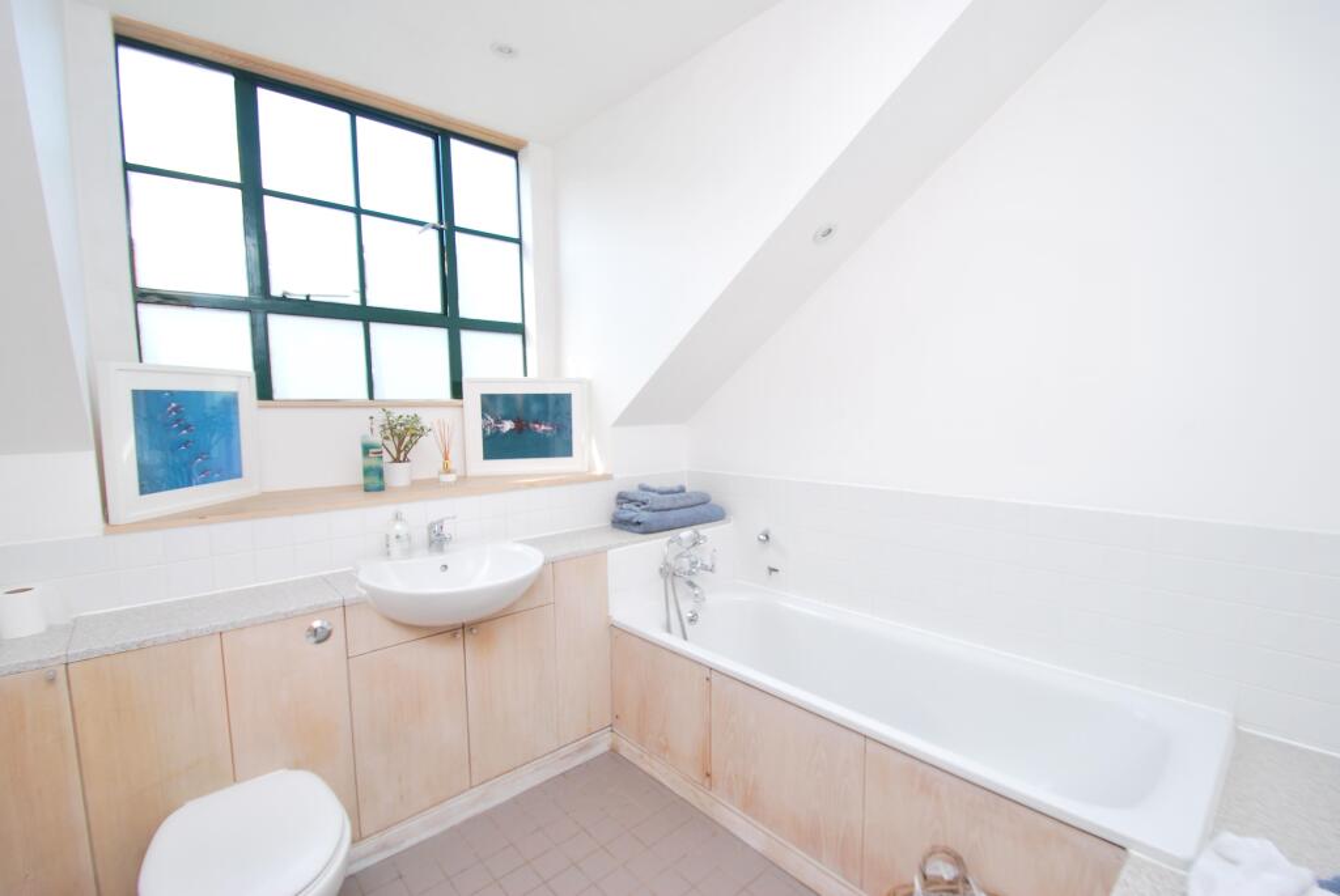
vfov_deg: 77.5
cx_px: 670
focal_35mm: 15
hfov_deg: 100.3
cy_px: 448
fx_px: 559
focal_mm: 10
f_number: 5.6
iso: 200
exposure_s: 1/125
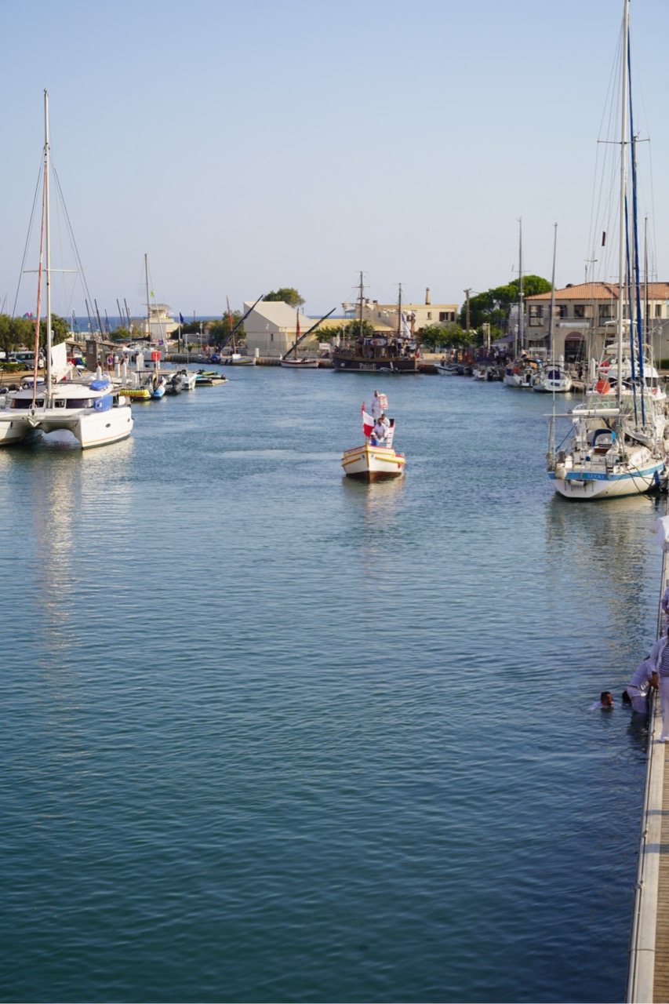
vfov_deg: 28.8
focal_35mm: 70
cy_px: 502
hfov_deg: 19.5
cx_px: 334
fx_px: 1952
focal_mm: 70
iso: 100
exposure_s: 1/160
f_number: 9
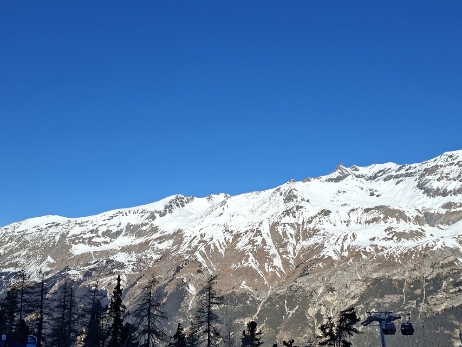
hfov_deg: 50.1
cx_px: 241
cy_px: 214
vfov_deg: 38.4
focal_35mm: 37
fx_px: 494
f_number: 1.8
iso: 50
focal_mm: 5.54
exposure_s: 1/3067
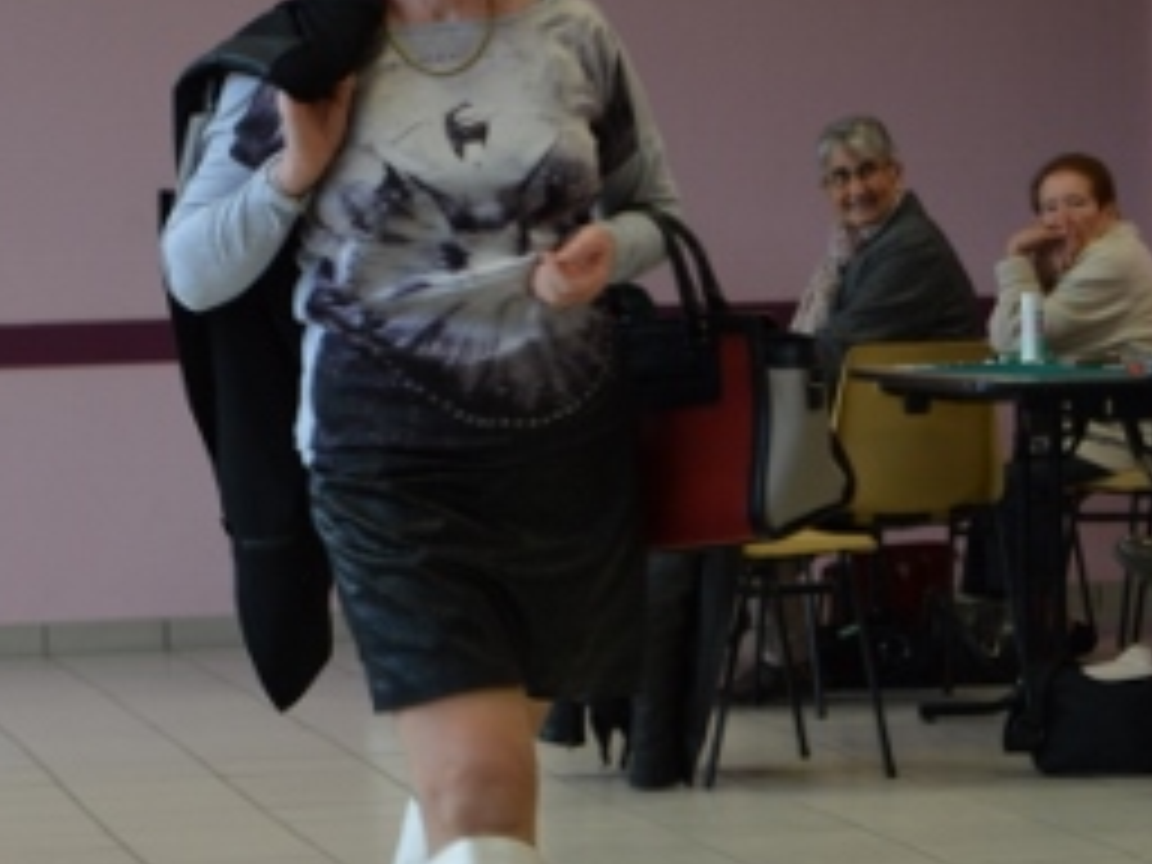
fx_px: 5757
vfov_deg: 8.6
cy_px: 414
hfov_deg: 11.4
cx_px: 662
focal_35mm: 173
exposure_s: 1/50
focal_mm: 48
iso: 400
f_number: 4.8
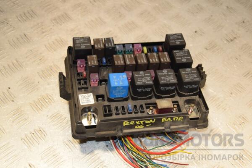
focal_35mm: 60
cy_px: 84
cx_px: 126
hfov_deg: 33.4
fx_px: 420
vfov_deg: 22.6
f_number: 6.3
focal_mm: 40
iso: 800
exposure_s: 1/200
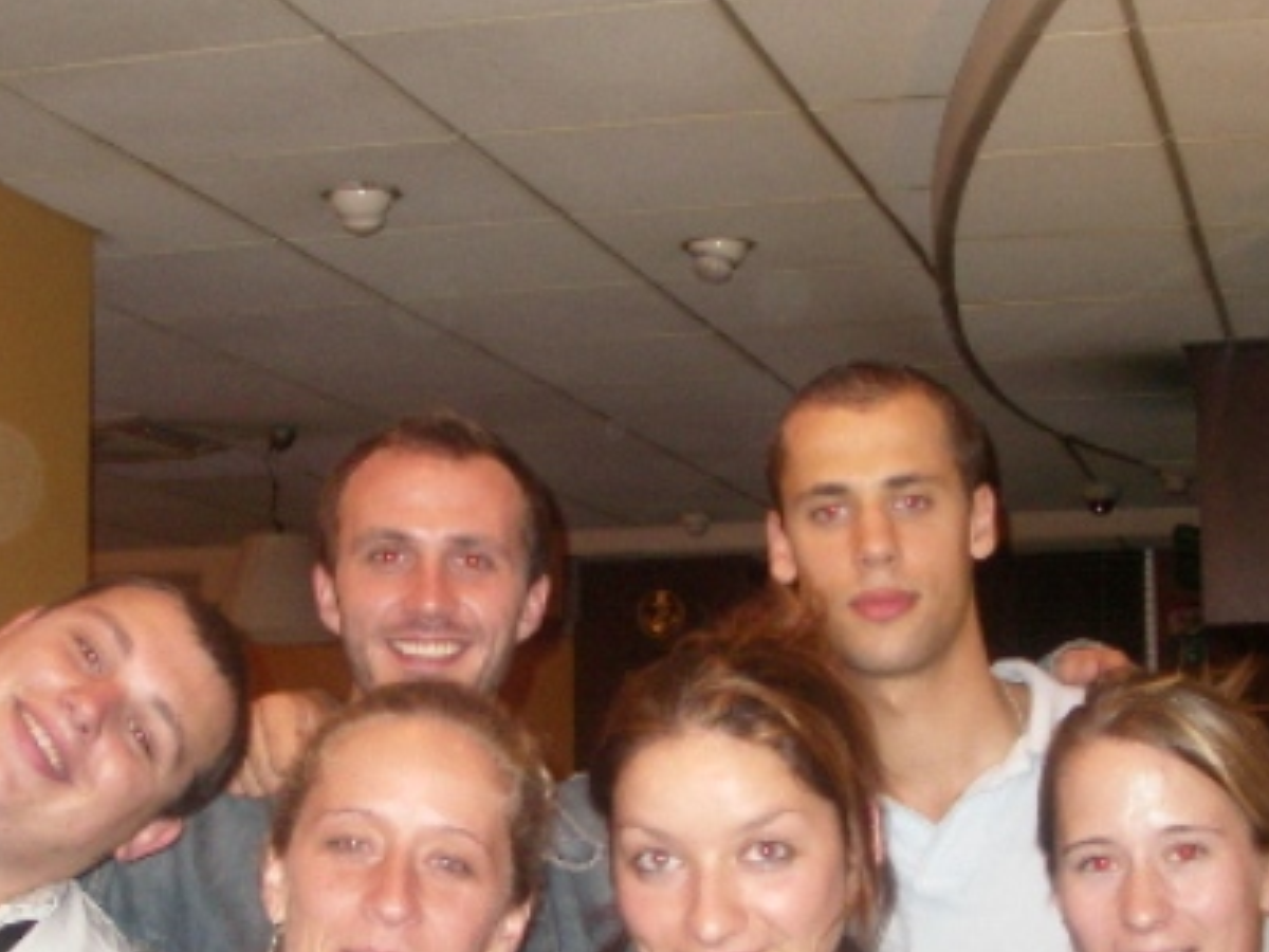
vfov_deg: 20.9
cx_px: 574
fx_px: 2566
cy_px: 666
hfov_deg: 27.8
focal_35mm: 70
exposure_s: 1/40
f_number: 2.6
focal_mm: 5.8
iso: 250
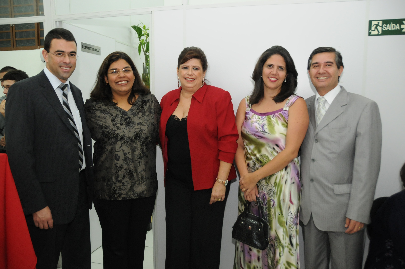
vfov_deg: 43.5
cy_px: 134
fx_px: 337
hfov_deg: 62.0
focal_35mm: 30
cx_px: 202
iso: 1250
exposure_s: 1/100
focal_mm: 20
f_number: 3.5
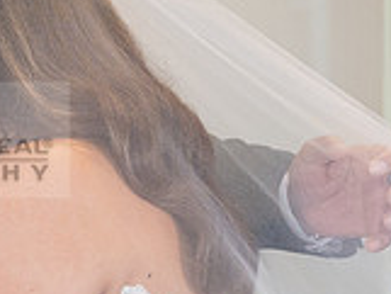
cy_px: 220
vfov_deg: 6.3
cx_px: 15
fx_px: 2668
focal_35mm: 236
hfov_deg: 8.3
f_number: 4
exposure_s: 1/200
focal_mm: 55
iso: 1250
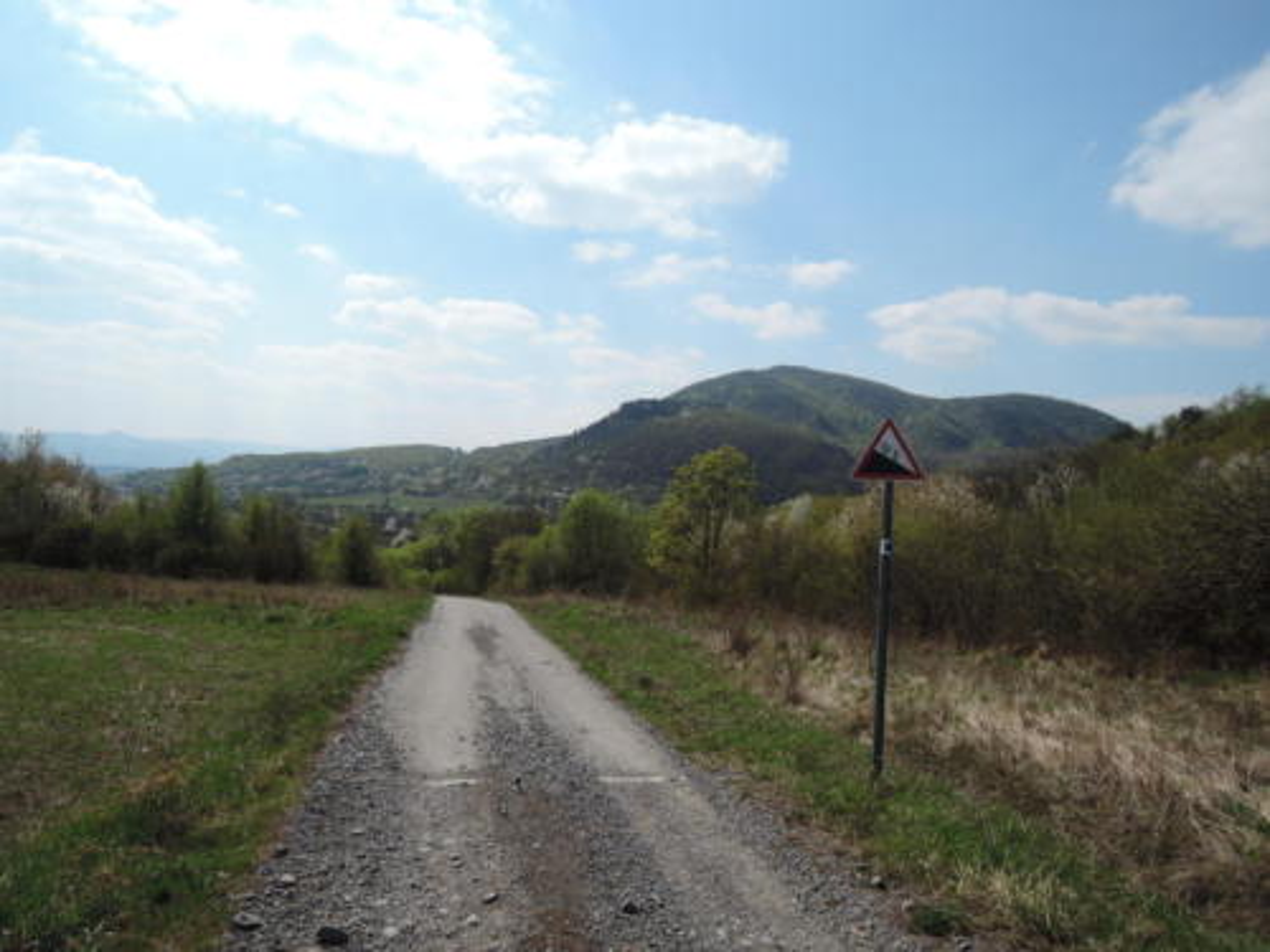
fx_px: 881
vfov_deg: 56.8
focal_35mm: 24
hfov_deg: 71.6
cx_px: 635
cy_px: 476
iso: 80
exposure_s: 1/320
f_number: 2.8
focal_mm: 5.1
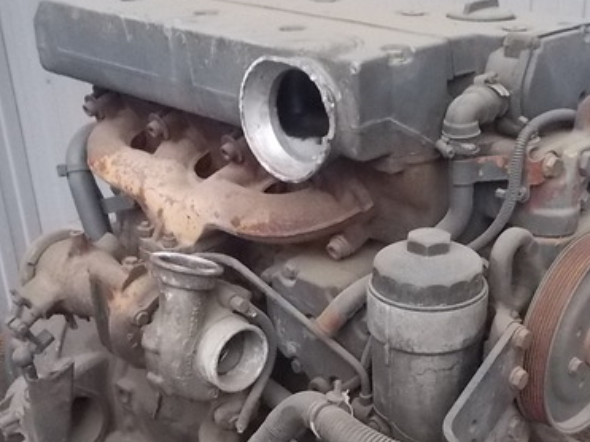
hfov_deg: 37.9
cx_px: 374
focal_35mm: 50
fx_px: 852
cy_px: 335
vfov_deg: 28.6
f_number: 3.3
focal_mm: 4.1
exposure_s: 1/200
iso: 400
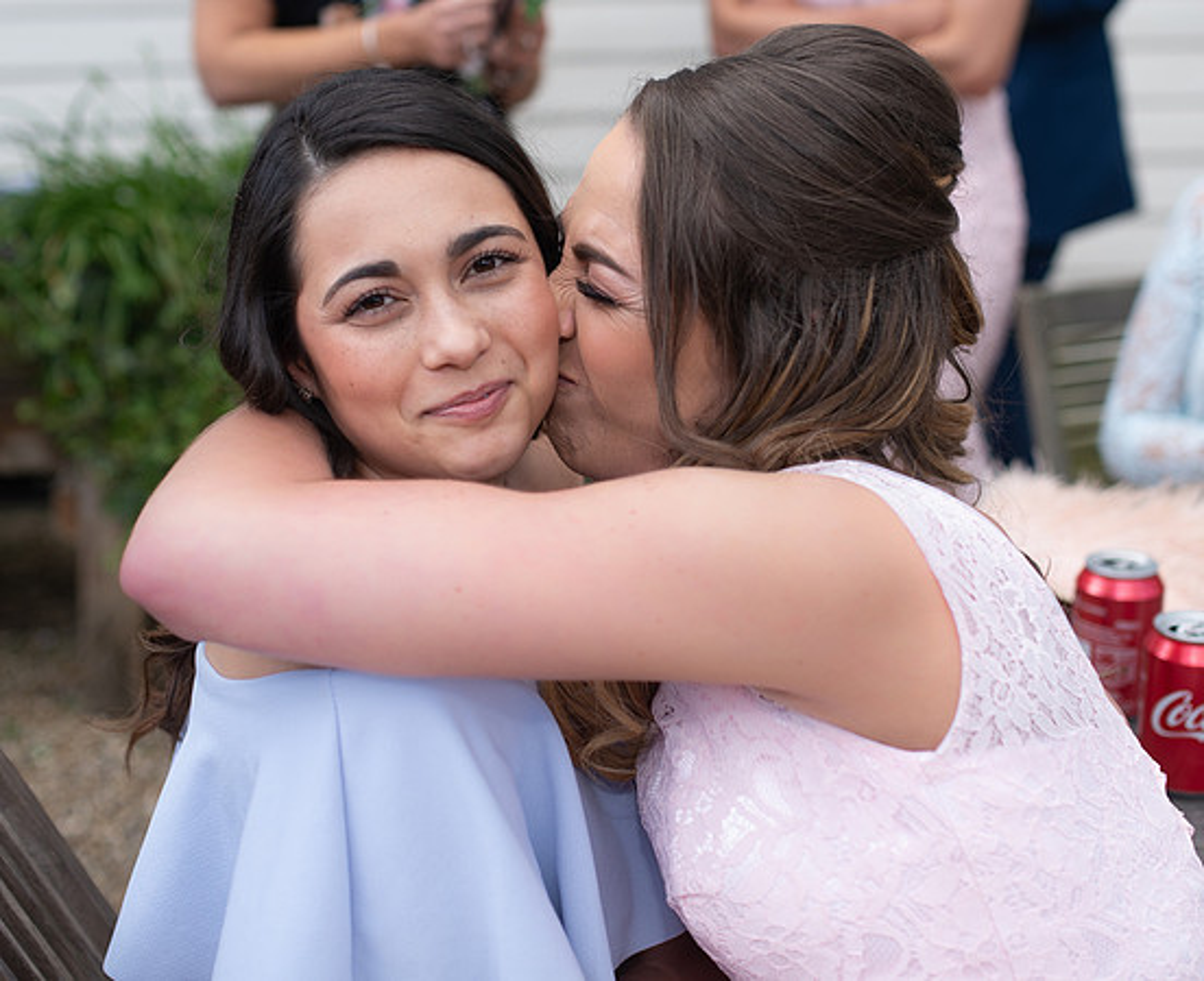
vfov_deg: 28.8
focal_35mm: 53
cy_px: 359
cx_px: 591
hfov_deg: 35.1
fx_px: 1901
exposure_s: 1/800
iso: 100
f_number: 2.2
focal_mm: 35
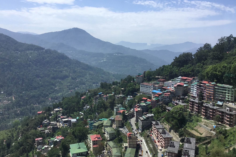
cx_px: 120
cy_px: 76
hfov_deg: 57.2
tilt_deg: -8.6
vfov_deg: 40.0
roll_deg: -1.1
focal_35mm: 33
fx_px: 216
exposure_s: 1/1508
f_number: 2.4
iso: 25
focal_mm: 3.3
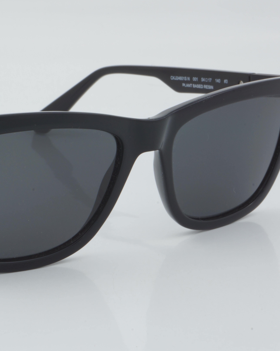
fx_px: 1098
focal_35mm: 106
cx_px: 50
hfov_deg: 14.4
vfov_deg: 18.1
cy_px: 176
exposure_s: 1/3
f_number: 32
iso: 100
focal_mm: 50
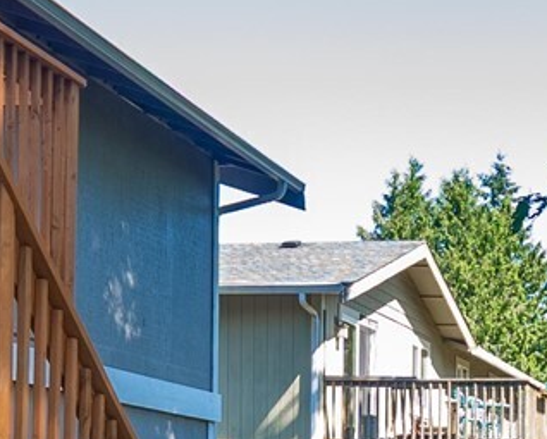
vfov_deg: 15.7
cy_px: 665
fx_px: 1458
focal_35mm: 90
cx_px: 735
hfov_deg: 19.4
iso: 200
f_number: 7.1
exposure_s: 1/30
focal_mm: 18
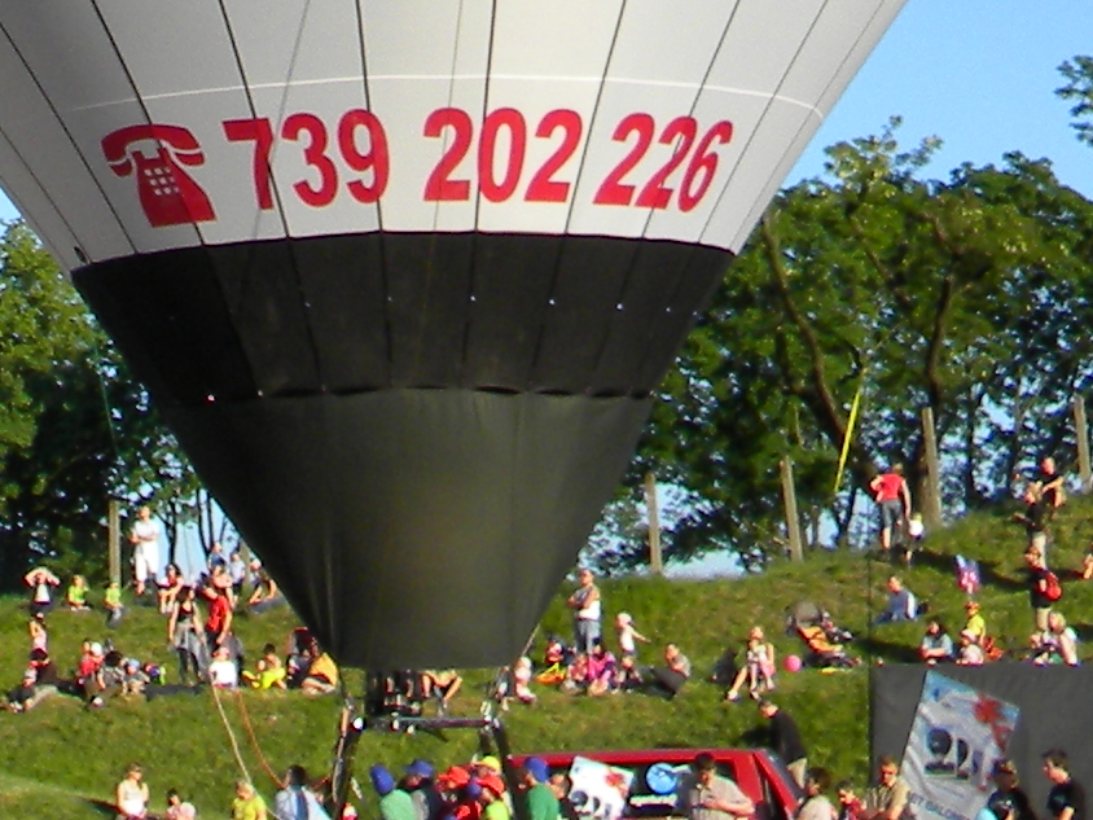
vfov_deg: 11.3
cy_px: -733
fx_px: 3821
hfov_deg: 15.3
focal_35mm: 121
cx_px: -443
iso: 80
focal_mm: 5
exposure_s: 1/516
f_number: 3.5
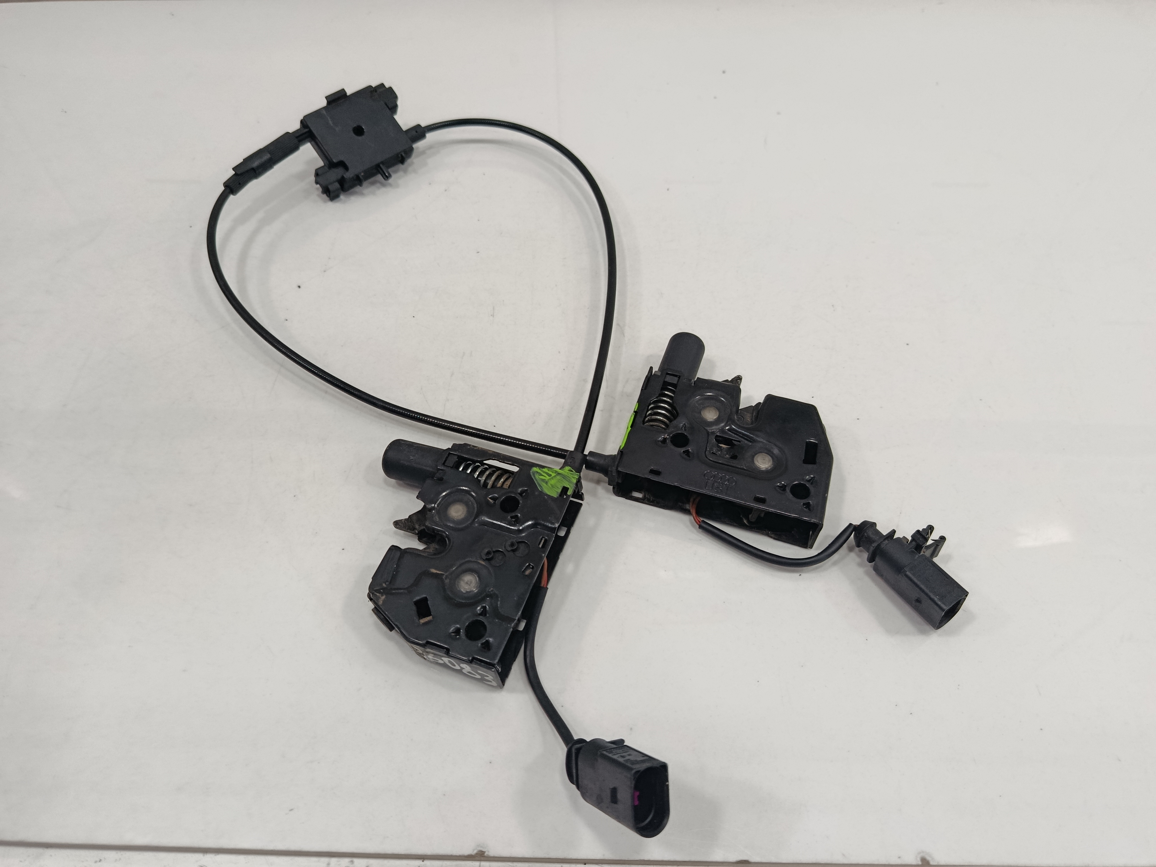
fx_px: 801
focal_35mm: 24
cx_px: 578
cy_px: 434
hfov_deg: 71.6
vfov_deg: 56.8
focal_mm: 5.24
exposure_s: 1/100
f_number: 1.7
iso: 823
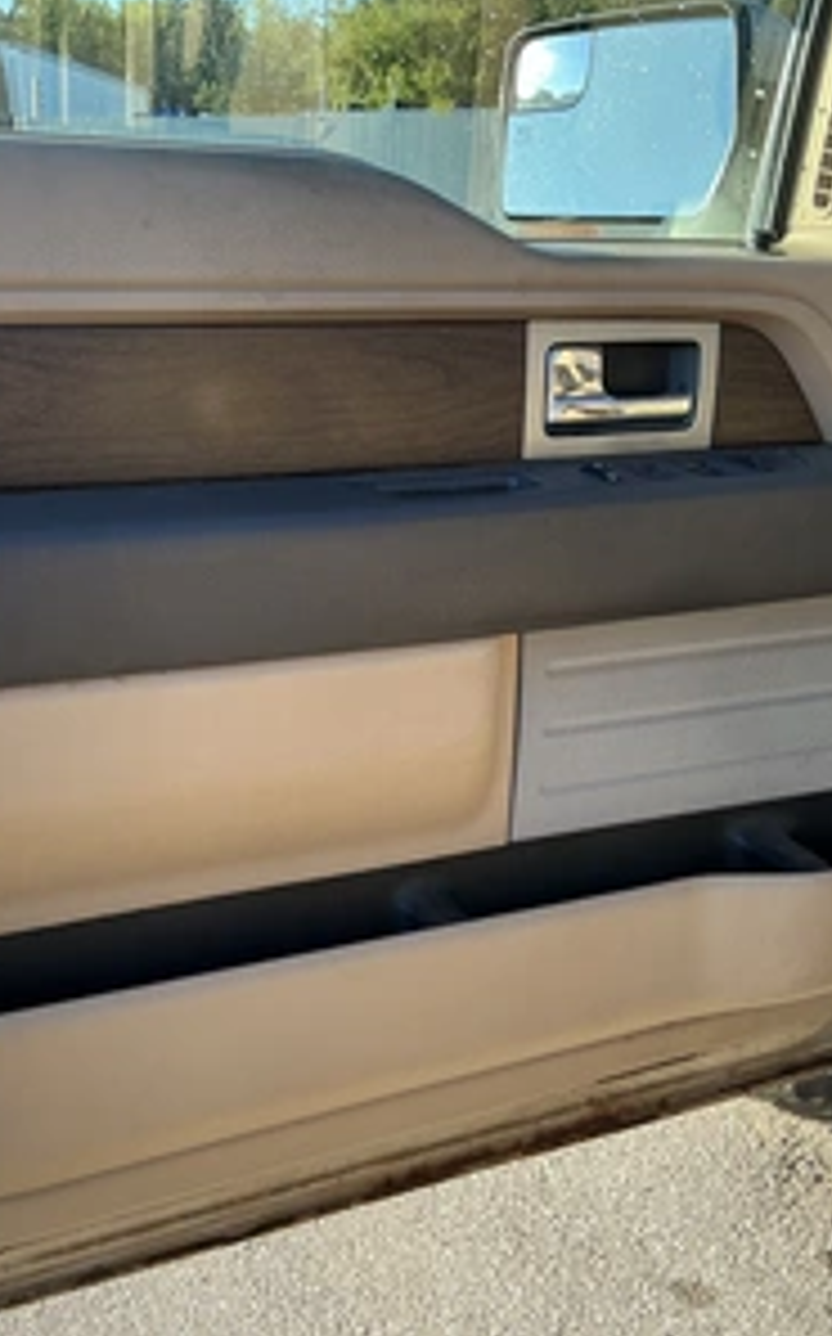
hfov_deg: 31.7
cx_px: 292
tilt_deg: -16.8
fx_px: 1455
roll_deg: +0.4
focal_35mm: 40
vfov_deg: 49.3
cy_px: 666
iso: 20
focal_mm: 3
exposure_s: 1/192
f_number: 1.8
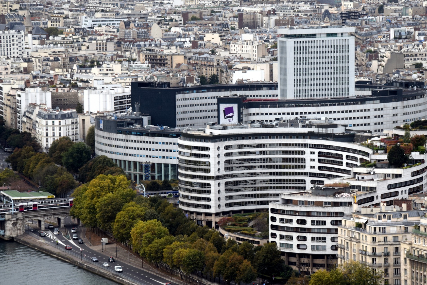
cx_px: 236
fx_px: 2883
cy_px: 170
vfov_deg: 5.7
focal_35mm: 243
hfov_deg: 8.5
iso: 200
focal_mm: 130
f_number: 8
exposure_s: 1/250
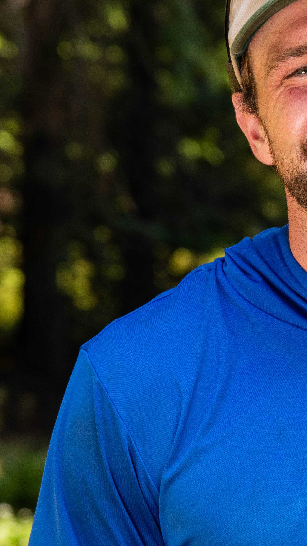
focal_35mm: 213
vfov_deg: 10.1
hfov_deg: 5.7
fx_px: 3083
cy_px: 454
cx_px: 390
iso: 200
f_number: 5
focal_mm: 63
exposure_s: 1/320
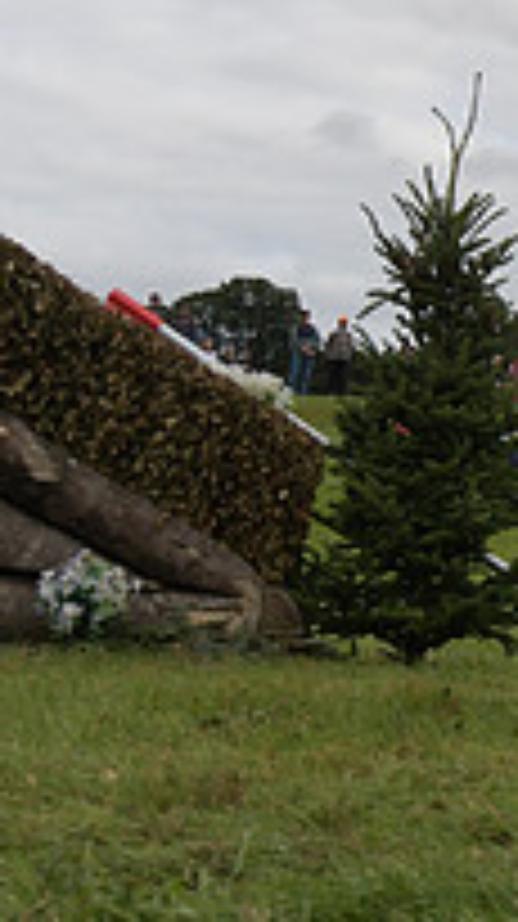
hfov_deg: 10.8
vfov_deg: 21.3
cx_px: 1153
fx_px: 2398
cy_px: 92
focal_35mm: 98
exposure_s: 1/4000
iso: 640
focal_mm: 22
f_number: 5.6
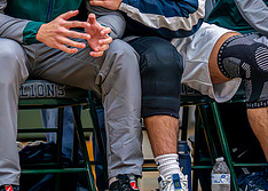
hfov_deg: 4.4
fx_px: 3470
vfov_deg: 3.2
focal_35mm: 456
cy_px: -9
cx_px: 121
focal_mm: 152
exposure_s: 1/1000
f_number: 2.8
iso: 6400
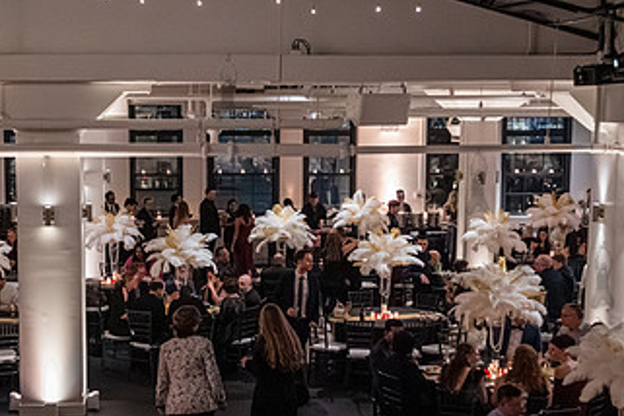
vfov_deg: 19.1
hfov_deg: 28.3
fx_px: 1231
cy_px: 274
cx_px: 225
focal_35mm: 71
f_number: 3.2
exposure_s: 1/200
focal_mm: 39
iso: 12800
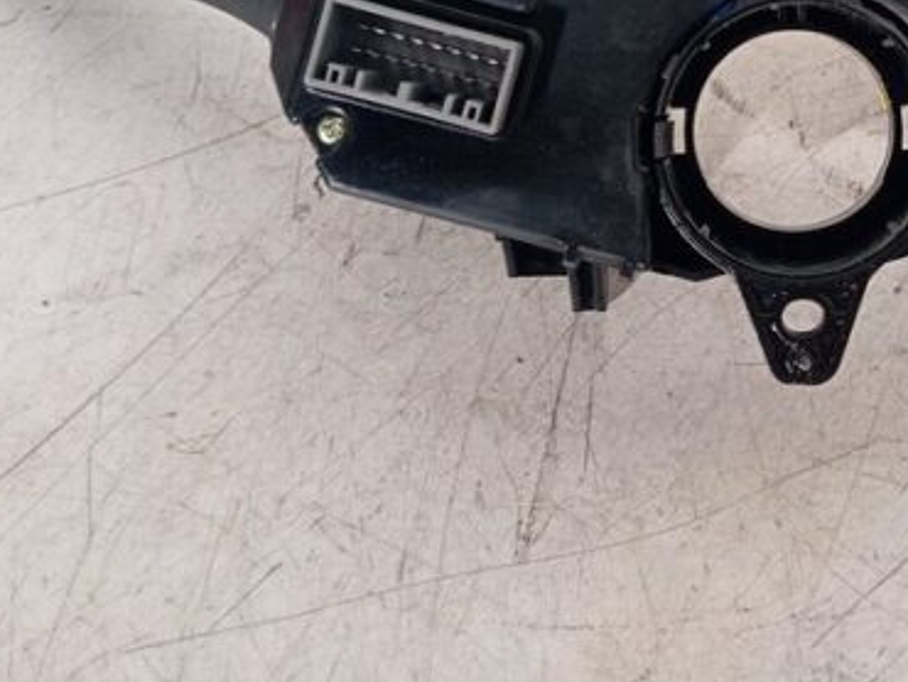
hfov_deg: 34.5
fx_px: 1391
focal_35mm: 53
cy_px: 38
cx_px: 788
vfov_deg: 26.4
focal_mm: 4.22
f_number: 1.8
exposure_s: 1/50
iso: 113
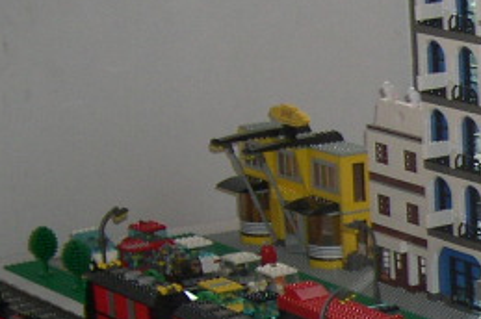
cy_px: 375
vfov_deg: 7.8
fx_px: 2309
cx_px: 904
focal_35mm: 173
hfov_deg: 11.0
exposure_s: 1/30
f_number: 2.9
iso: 100
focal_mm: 9
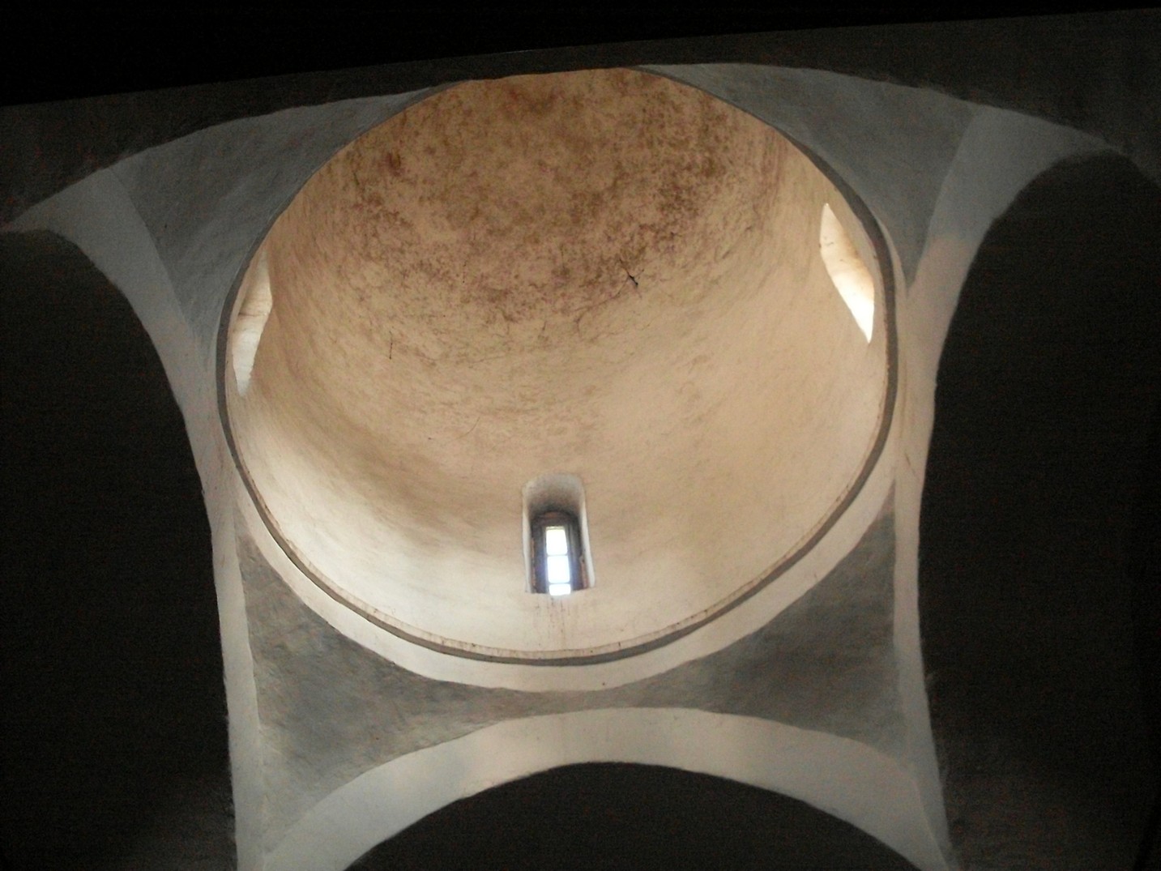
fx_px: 1275
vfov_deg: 37.7
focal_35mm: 38
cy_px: 436
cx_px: 580
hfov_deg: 49.0
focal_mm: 6.3
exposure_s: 1/20
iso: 400
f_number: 2.8
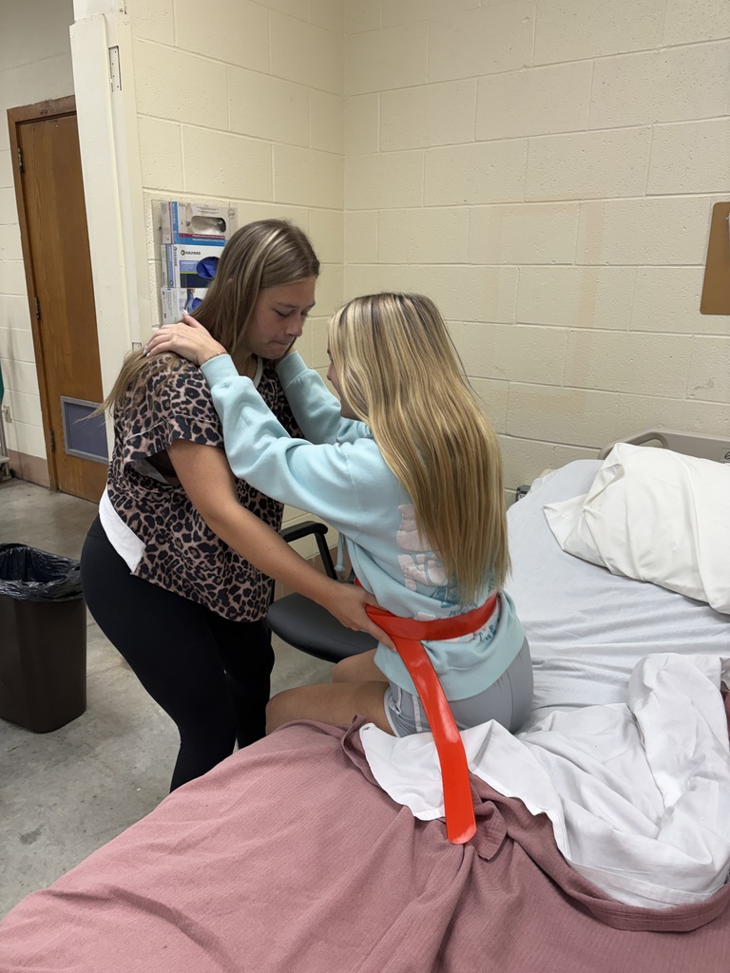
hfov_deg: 53.1
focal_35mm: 26
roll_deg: +0.6
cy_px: 486
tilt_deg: -15.5
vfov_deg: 67.3
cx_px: 365
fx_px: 731
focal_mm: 5.96
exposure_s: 1/120
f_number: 1.6
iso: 100
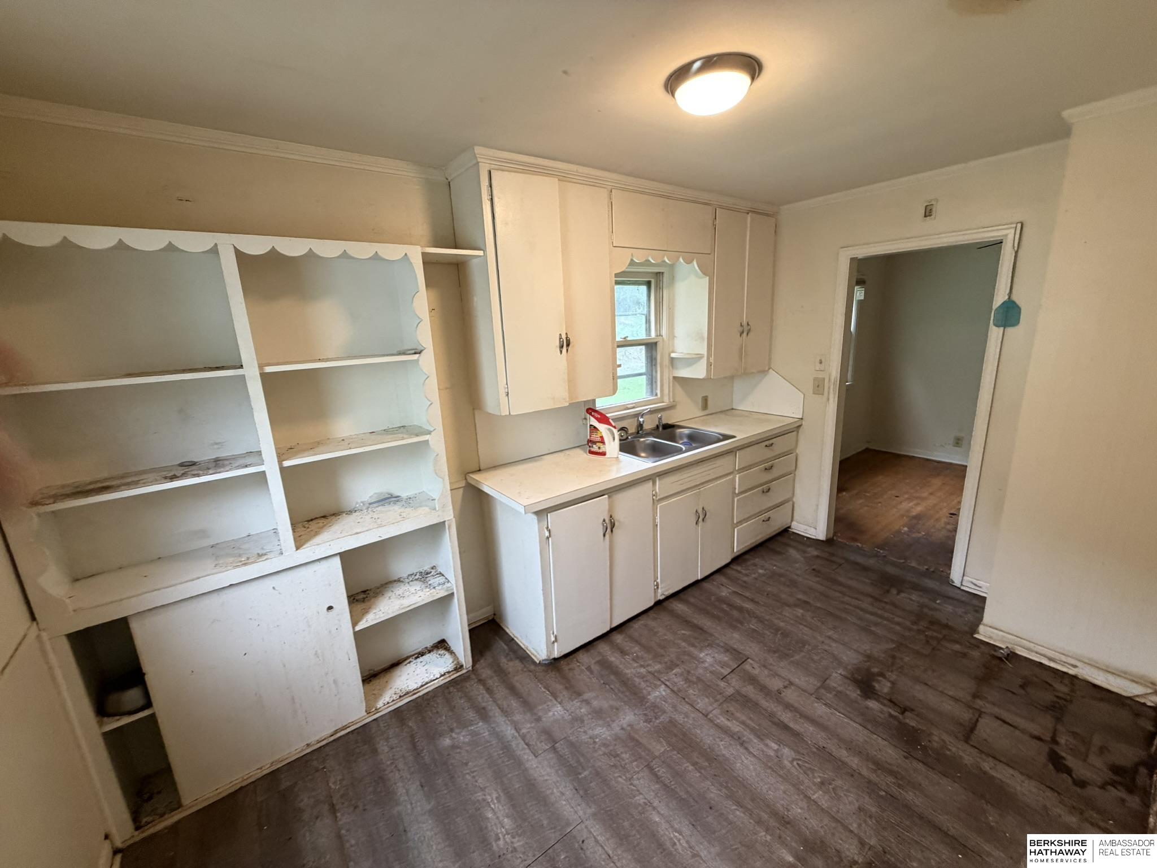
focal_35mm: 14
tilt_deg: -11.8
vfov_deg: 85.7
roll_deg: +3.2
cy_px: 434
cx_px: 578
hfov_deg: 102.1
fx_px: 468
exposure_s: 1/60
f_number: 2.2
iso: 320
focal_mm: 2.22
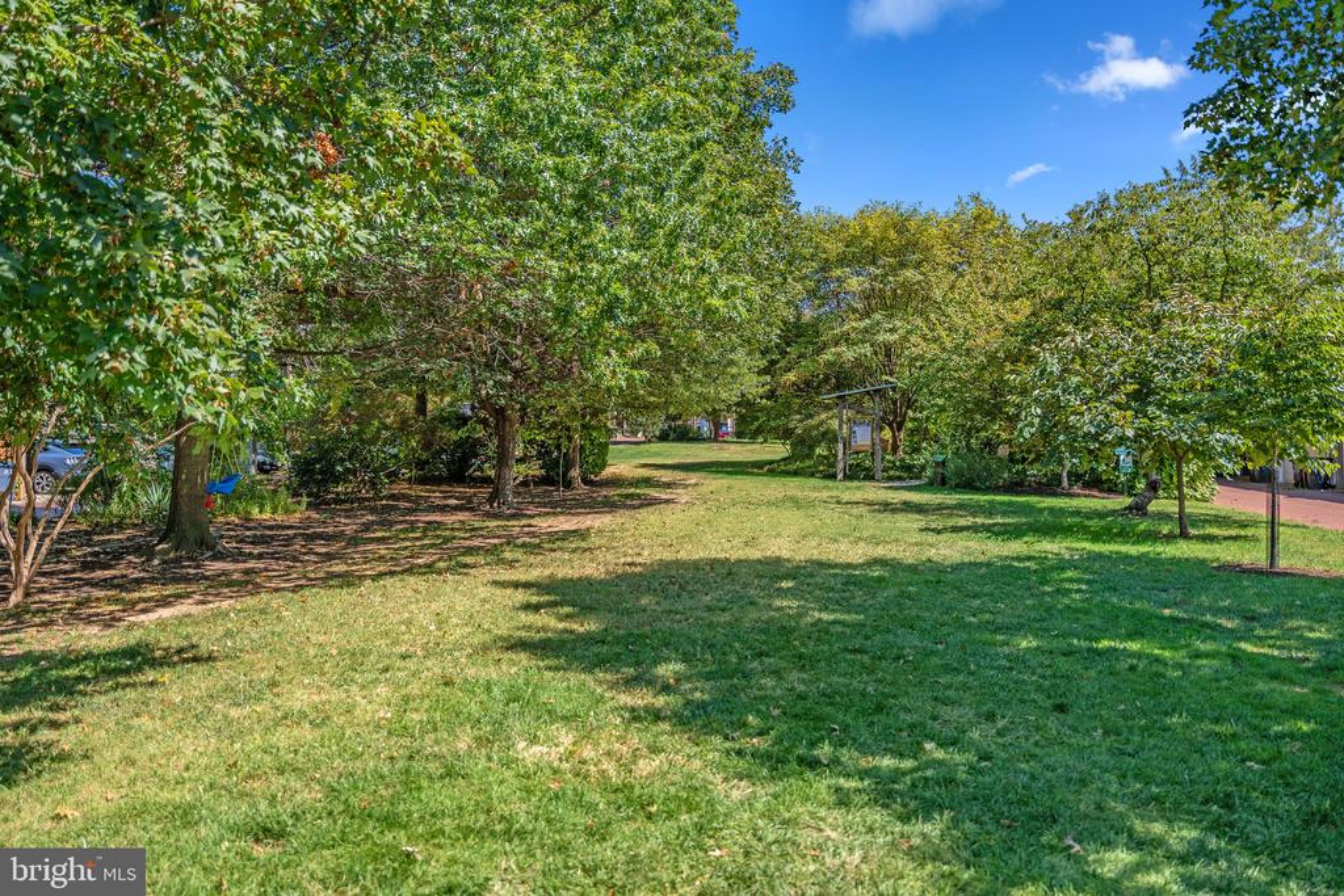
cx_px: 672
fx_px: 1090
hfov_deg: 63.3
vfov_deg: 44.7
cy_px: 448
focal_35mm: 29
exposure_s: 1/2500
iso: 200
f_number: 2.8
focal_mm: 29.2
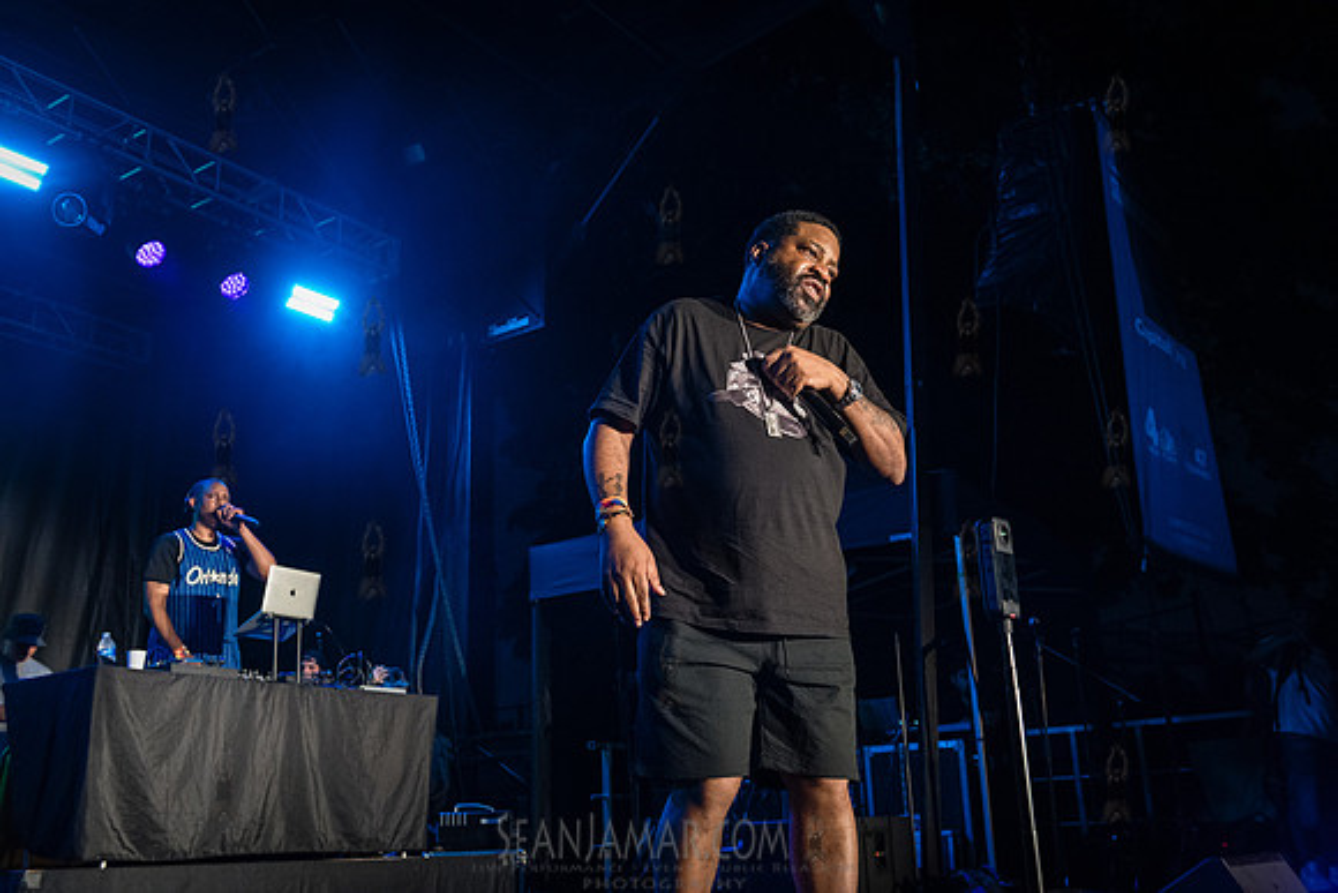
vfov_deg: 37.9
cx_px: 669
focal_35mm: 35
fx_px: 1301
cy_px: 446
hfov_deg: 54.4
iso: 4000
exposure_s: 1/500
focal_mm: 35
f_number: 4
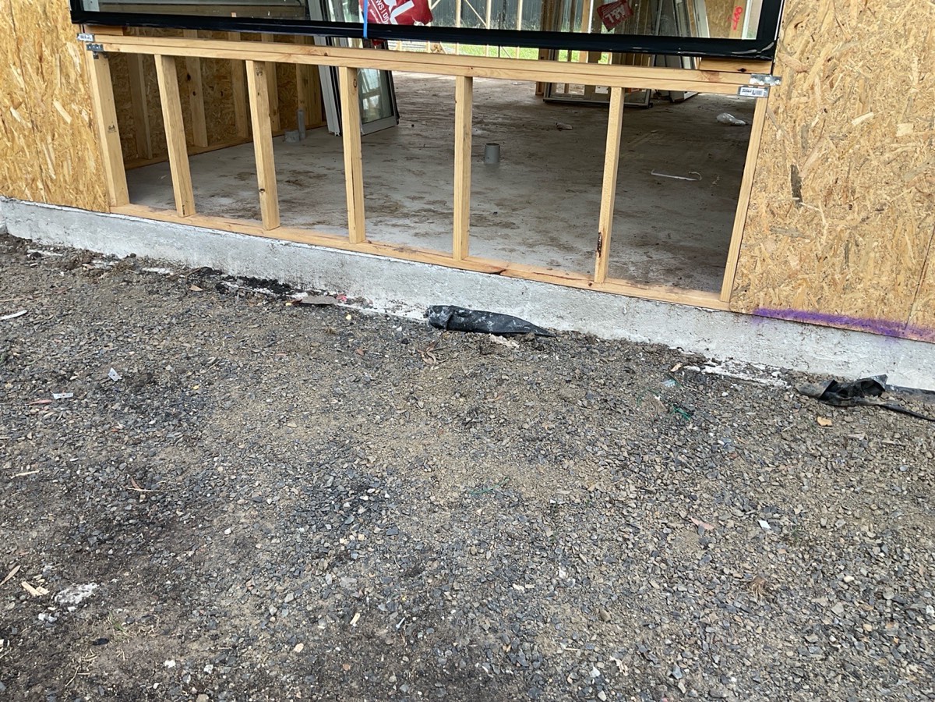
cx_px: 468
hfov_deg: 61.7
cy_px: 351
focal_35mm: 29
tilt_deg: -22.7
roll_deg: -0.8
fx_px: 783
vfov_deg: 48.2
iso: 16
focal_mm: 3
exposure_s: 1/184
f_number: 1.8
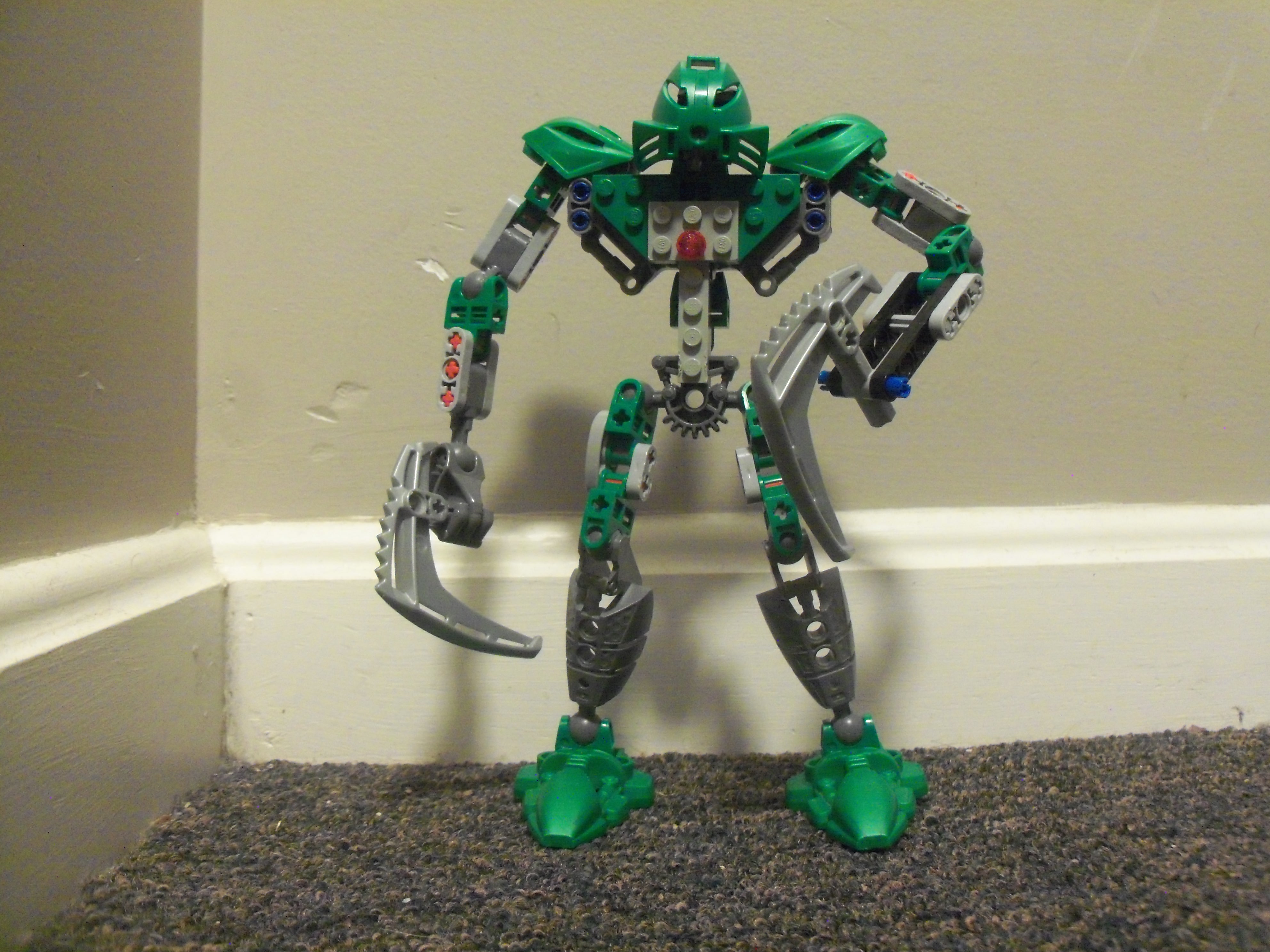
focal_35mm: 35
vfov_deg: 40.7
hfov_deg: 52.6
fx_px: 1284
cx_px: 635
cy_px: 476
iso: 400
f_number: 3
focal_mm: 6.3
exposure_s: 1/2
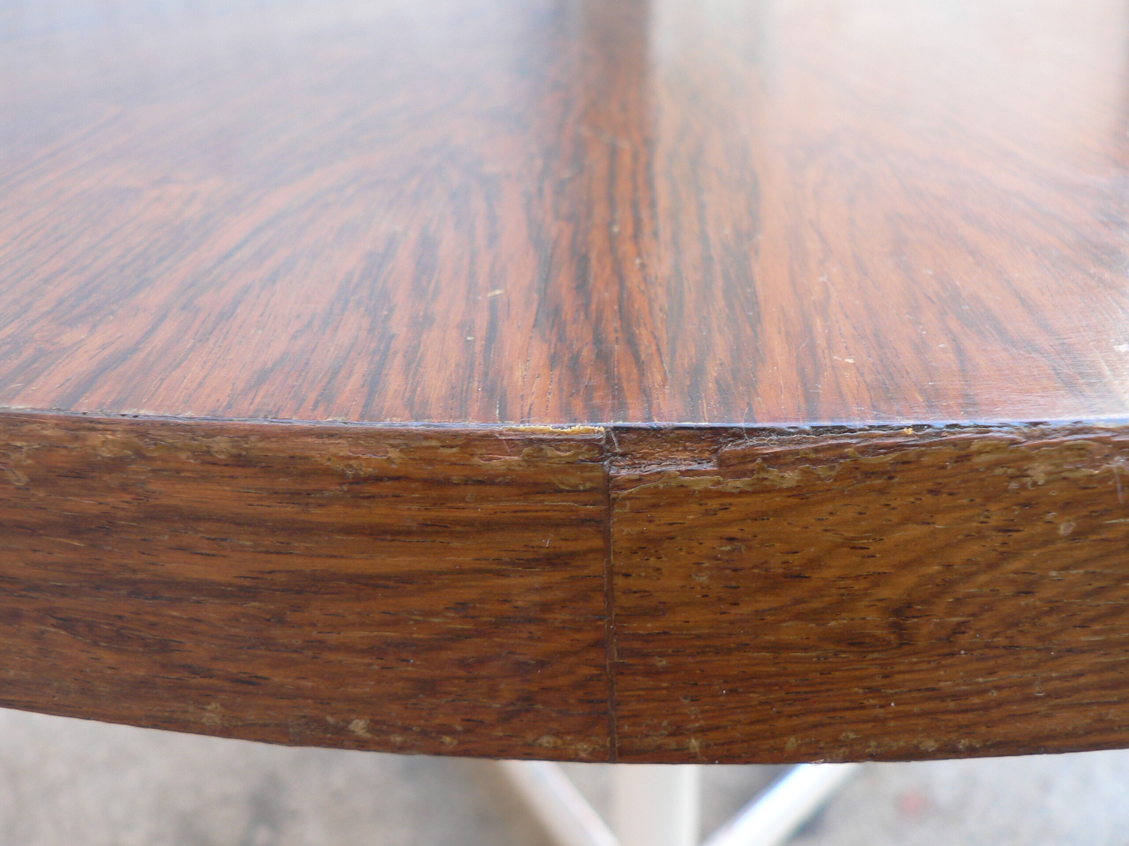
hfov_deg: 51.4
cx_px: 564
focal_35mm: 36
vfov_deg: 39.7
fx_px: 1174
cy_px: 423
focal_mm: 6
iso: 80
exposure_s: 1/30
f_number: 2.8
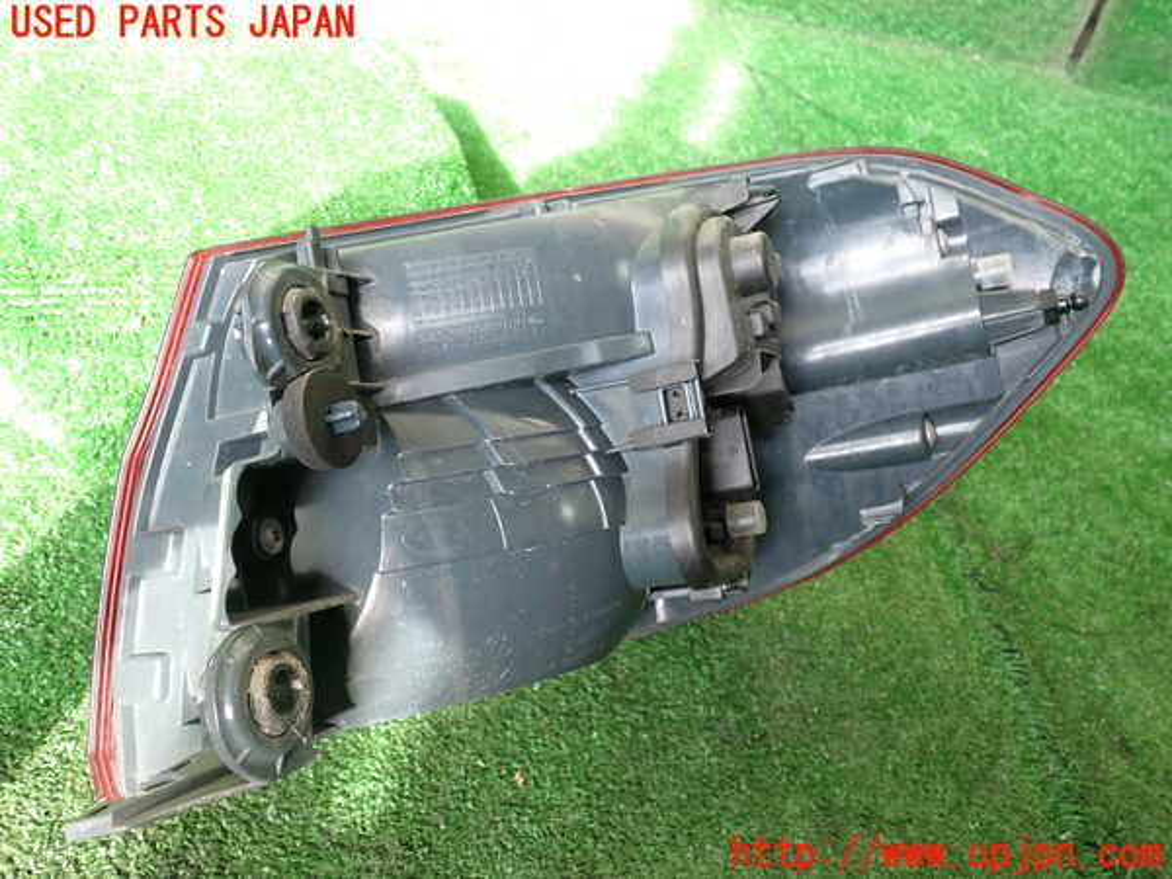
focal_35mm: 30
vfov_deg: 46.8
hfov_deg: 60.0
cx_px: 586
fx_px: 1016
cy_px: 440
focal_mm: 5.4
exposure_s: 1/100
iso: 200
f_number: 2.3
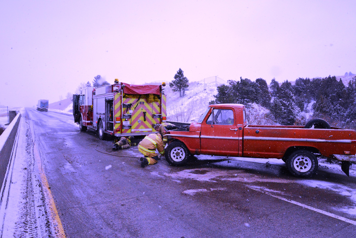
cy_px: 119
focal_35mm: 29
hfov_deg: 63.6
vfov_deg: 45.0
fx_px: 287
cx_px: 178
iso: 6400
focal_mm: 29
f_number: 20
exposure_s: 1/1600
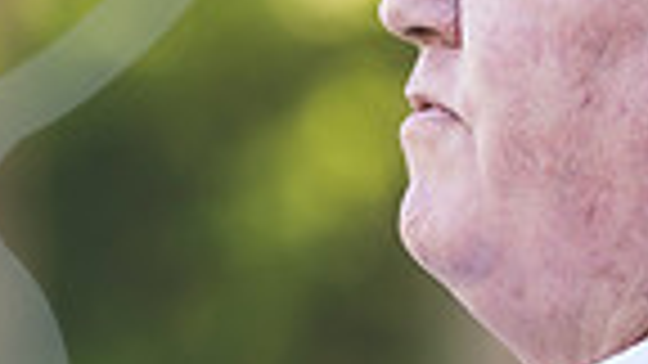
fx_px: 10155
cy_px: 218
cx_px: -454
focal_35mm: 591
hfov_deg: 3.6
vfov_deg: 2.1
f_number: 2.8
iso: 200
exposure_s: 1/200
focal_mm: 140
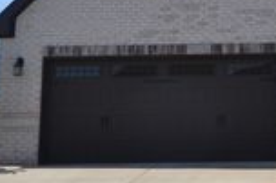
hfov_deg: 20.1
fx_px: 758
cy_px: -44
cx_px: 263
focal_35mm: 99
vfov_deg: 13.4
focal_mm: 20
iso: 100
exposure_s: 1/250
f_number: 8
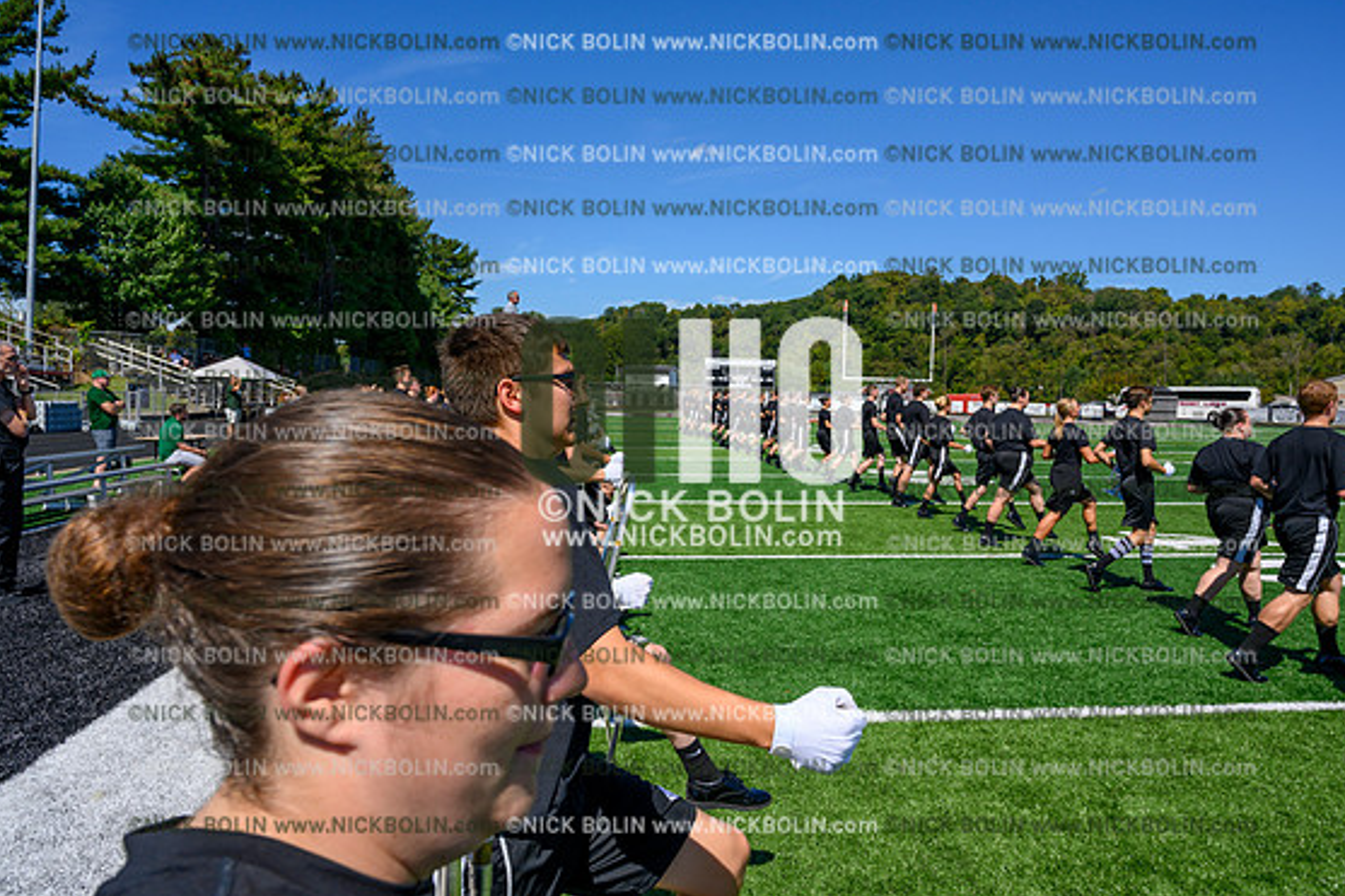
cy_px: 434
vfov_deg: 51.2
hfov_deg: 71.5
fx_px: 934
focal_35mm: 25
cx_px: 691
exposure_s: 1/640
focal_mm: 24
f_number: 8
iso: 160
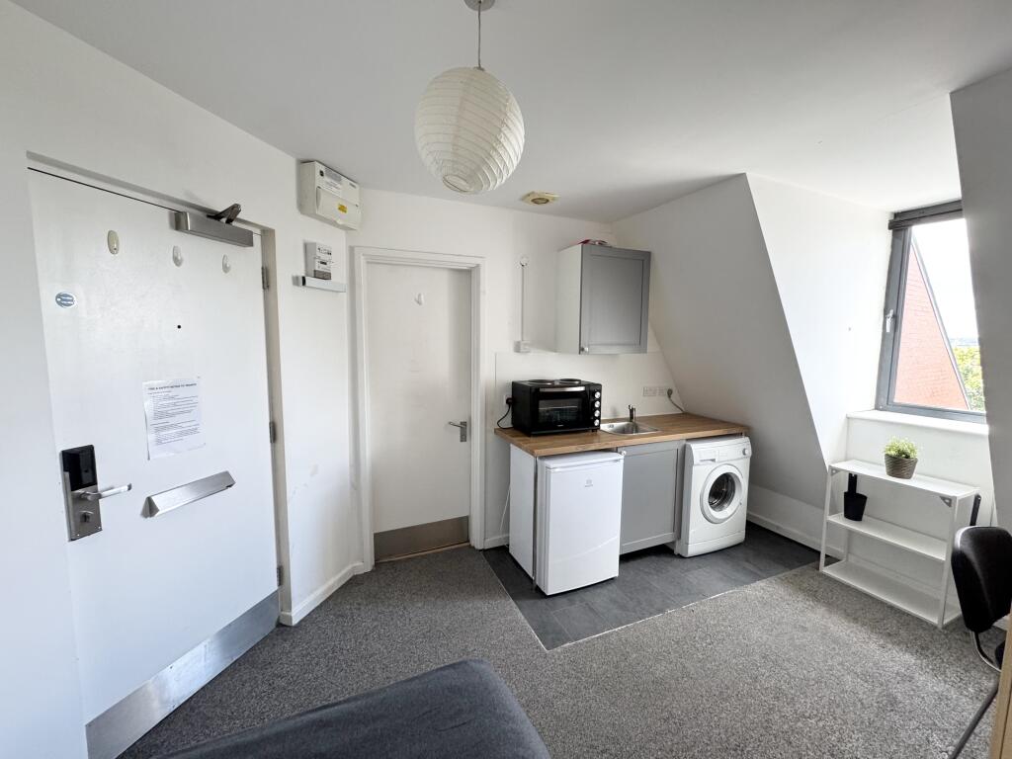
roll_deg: -0.3
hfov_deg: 102.1
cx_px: 506
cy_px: 380
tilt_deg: -5.0
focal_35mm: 14
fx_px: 409
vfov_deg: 85.7
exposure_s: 1/99
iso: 200
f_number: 2.2
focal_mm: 2.22
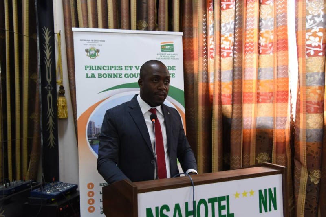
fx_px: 317
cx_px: 163
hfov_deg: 54.4
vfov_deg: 37.8
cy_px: 108
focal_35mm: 35
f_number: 4
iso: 800
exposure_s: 1/40
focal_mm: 35
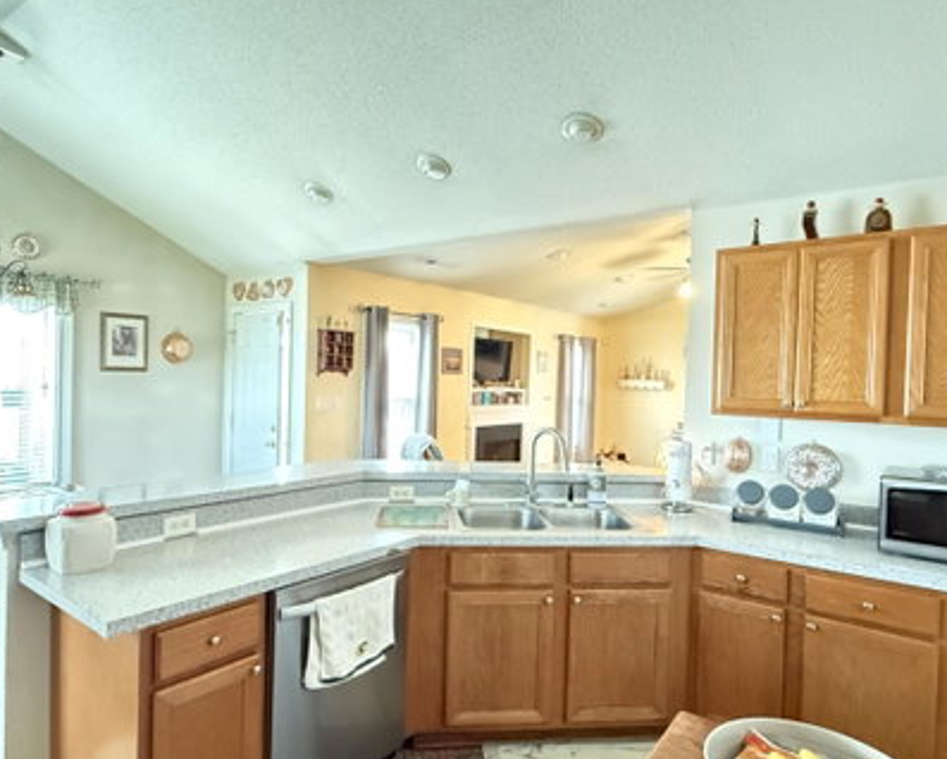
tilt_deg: -1.0
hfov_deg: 75.0
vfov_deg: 63.2
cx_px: 462
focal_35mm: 22
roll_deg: -1.7
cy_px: 389
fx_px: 617
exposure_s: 1/30
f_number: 2.2
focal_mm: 2.22
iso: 2000
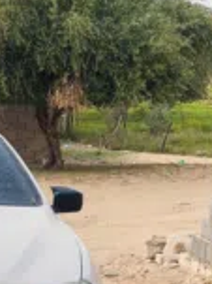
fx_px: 1128
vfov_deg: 14.0
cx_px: -64
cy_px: 310
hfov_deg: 10.5
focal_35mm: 138
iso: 25
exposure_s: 1/122
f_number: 2
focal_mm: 6
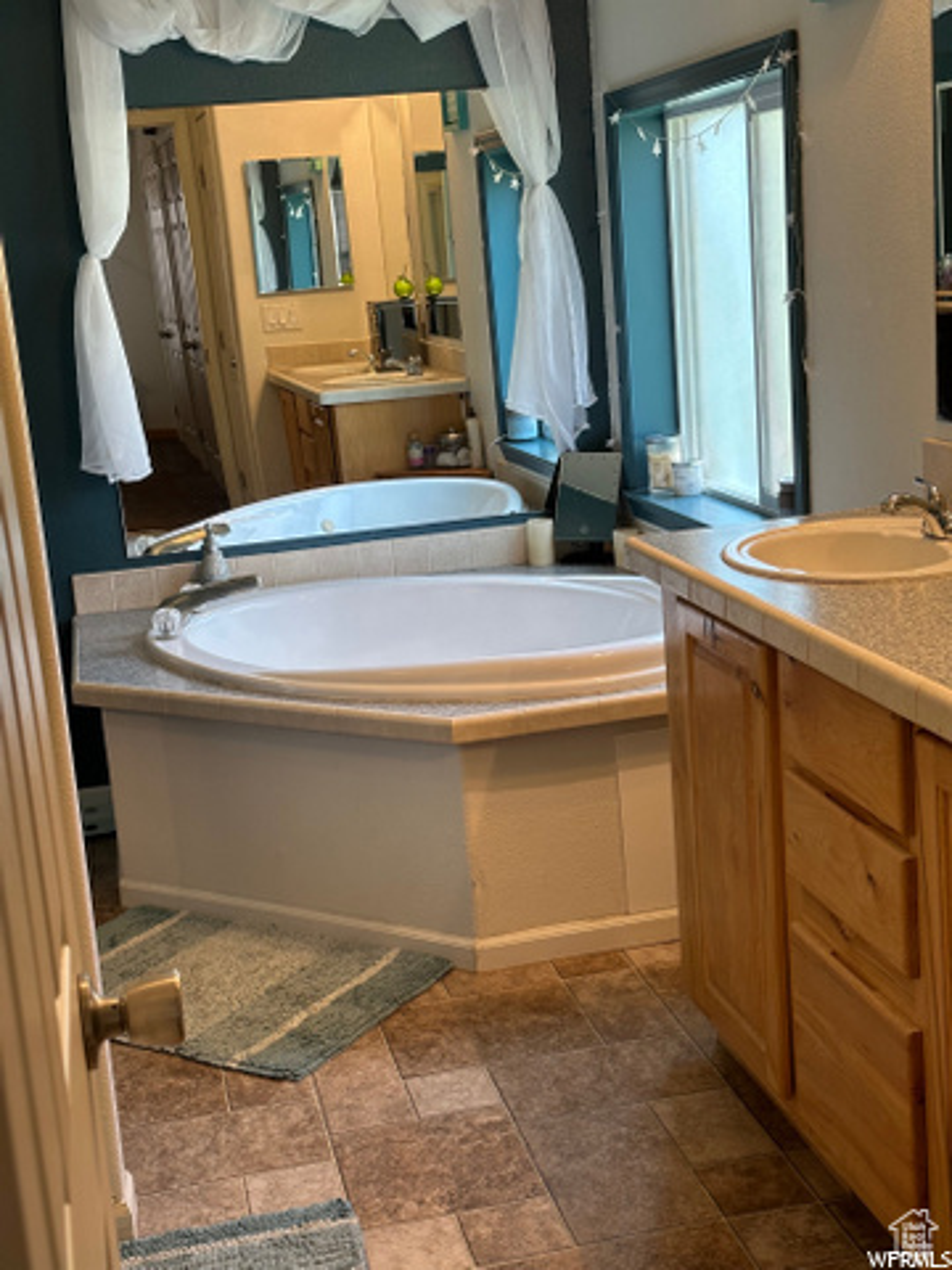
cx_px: 476
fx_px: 1760
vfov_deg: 39.7
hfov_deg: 30.3
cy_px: 635
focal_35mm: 48
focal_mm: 6.86
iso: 64
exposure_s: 1/120
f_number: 1.78
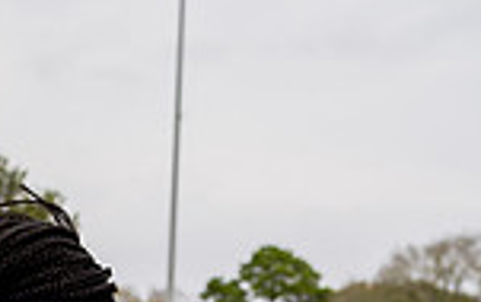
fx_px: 1392
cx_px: 22
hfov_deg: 19.2
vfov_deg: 10.8
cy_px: 699
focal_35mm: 106
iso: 64
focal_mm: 35
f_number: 5
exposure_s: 1/250
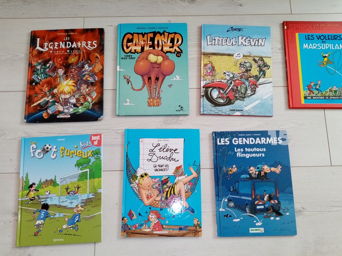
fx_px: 286
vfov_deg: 48.1
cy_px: 141
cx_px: 181
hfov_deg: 61.6
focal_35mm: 29
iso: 115
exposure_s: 1/50
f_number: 1.8
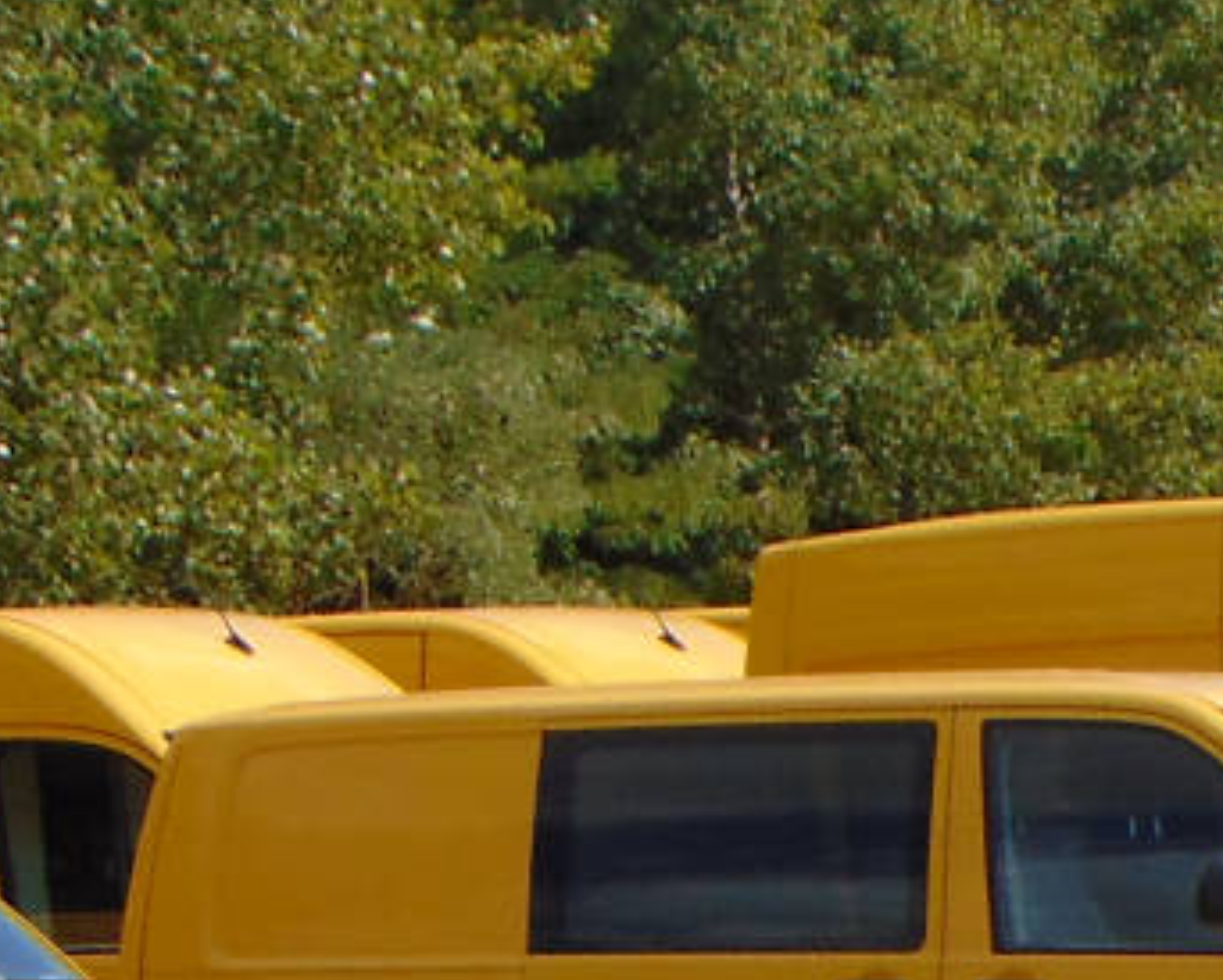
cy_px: 1931
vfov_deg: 6.6
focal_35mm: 228
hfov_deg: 8.1
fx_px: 8257
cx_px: 2299
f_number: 9
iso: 80
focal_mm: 9
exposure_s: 1/250
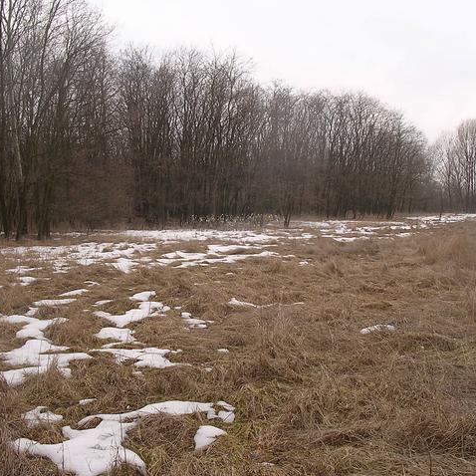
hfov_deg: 37.5
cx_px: 213
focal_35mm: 45
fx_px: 700
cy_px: 238
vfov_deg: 37.6
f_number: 5.6
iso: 100
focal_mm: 5.8
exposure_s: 1/151
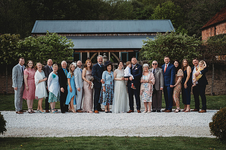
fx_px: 333
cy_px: 75
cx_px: 113
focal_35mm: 53
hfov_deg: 37.5
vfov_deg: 25.5
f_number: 4.5
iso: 100
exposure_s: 1/640
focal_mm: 53
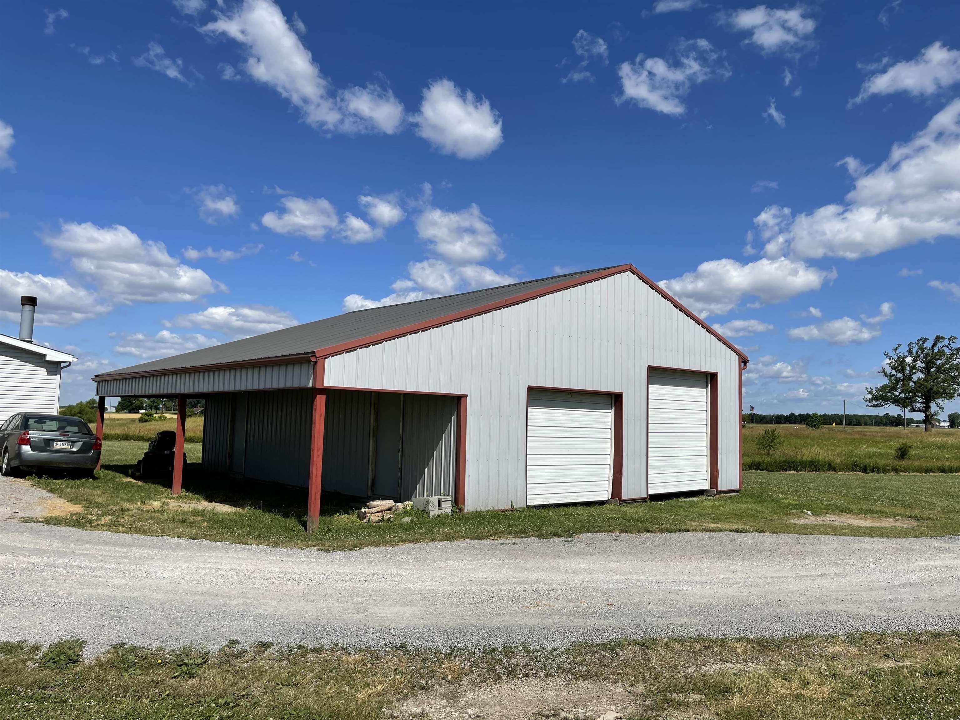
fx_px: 721
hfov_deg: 67.3
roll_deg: -1.1
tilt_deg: +5.1
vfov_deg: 53.1
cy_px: 360
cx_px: 480
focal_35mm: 26
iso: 32
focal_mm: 5.1
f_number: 1.6
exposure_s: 1/5917
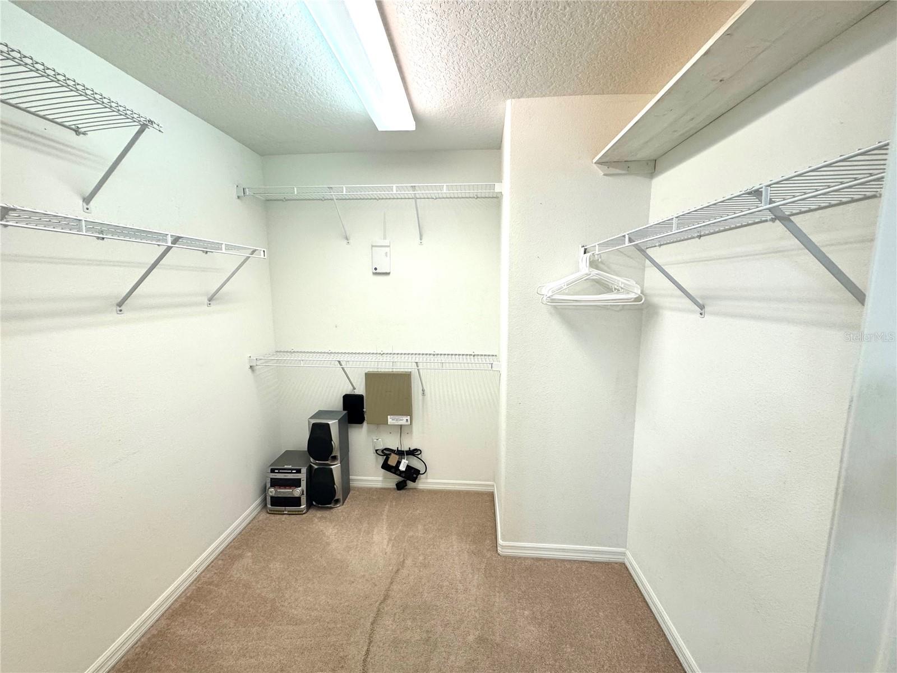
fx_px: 363
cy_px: 336
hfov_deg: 102.1
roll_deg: +1.6
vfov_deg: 85.7
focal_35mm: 14
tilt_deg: -8.2
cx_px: 448
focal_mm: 2.22
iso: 160
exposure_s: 1/120
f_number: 2.2
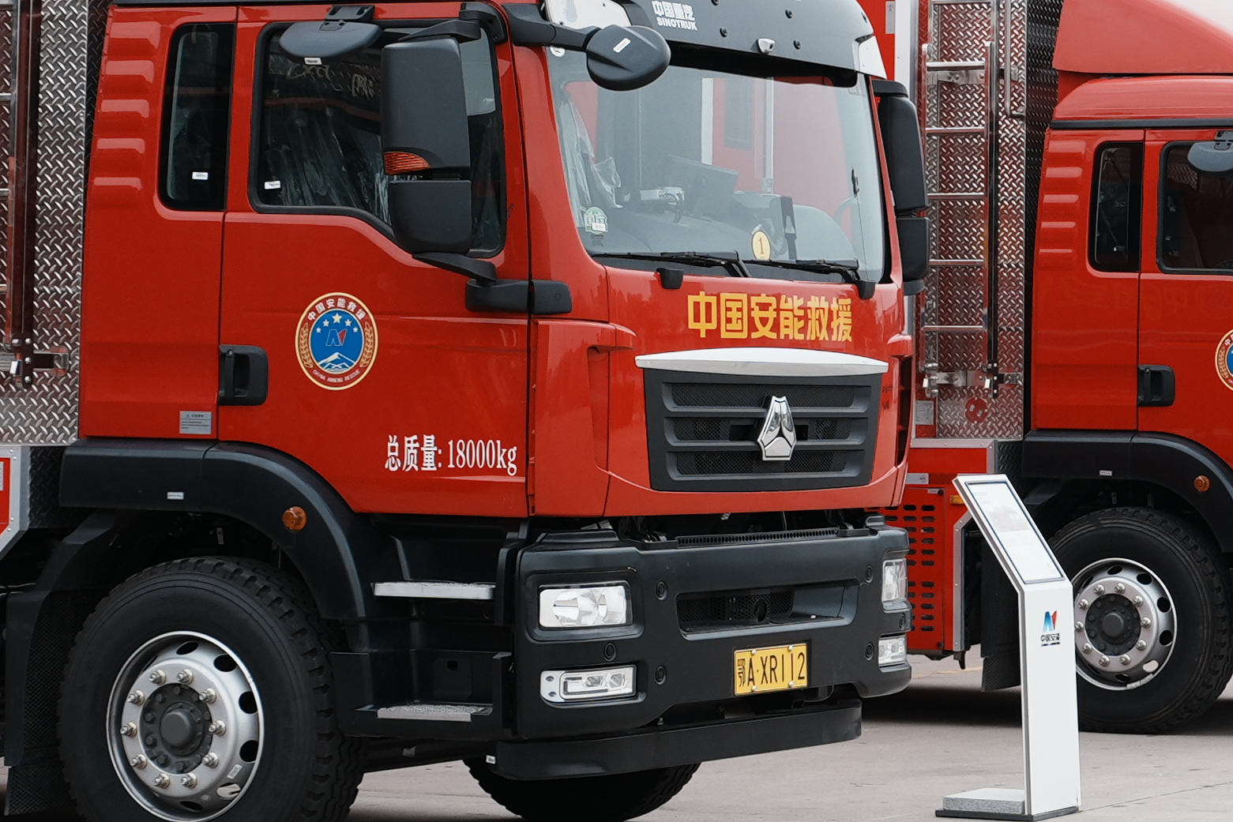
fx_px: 4247
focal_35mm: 124
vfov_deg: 11.0
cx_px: 1378
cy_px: 278
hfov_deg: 16.0
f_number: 6.3
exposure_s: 1/160
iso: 100
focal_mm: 28
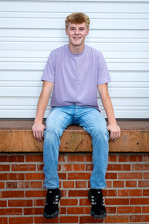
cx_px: 74
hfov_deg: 27.0
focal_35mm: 50
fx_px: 310
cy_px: 112
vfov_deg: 39.6
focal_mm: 50
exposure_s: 1/160
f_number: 6.3
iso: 100
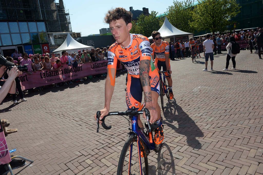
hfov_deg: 73.8
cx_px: 132
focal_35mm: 24
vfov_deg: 53.1
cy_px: 88
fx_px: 175
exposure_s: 1/250
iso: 200
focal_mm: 24
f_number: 13
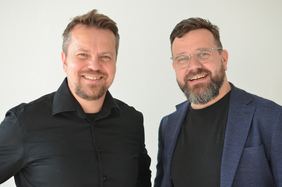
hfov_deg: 37.9
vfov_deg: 25.6
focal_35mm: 52
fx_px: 410
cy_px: 94
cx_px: 141
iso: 400
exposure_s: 1/160
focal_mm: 35
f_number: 3.2
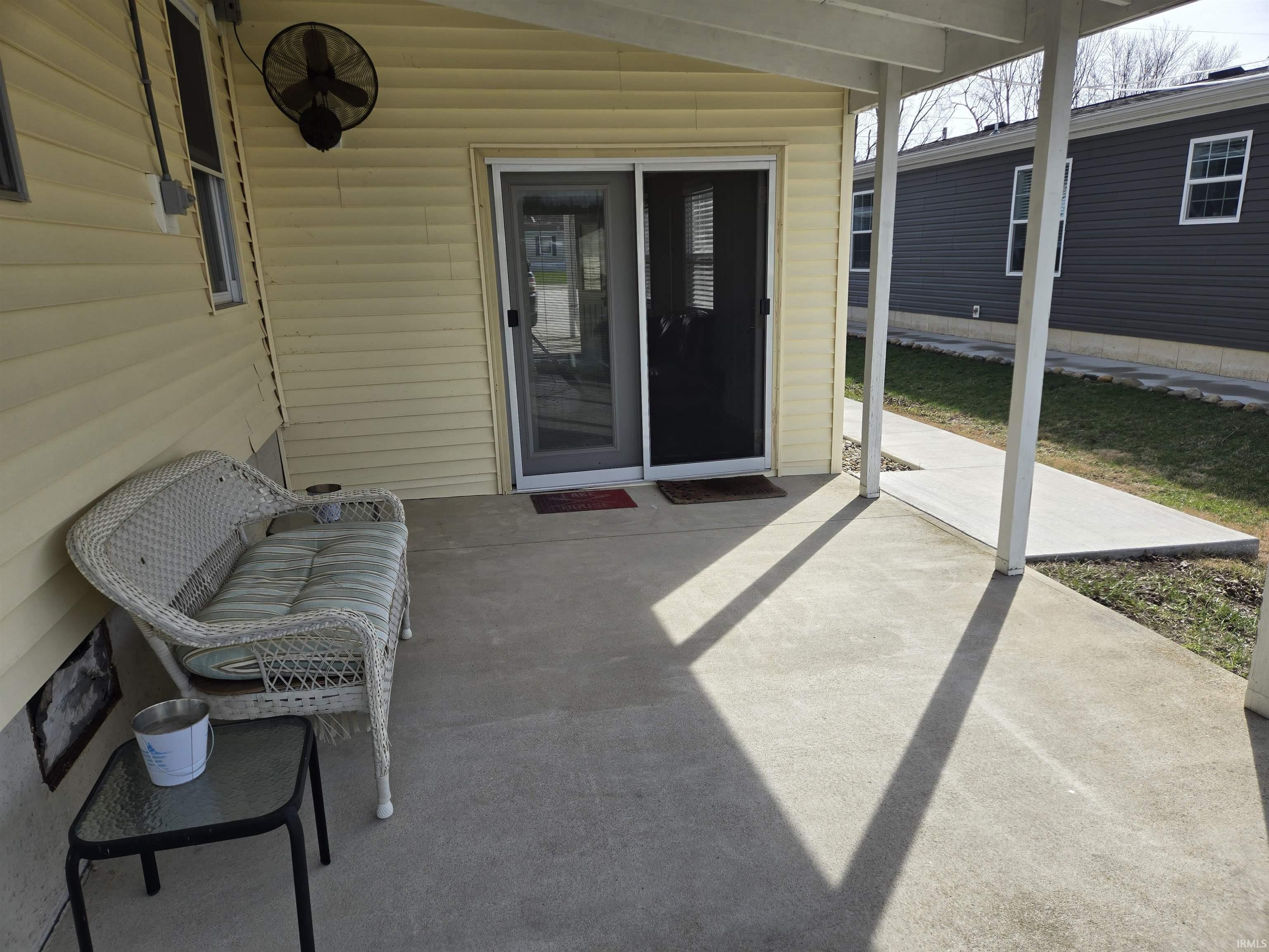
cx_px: 634
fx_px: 843
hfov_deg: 73.9
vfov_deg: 58.9
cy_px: 476
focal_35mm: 23
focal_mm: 5.4
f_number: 1.8
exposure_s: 1/1276
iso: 25
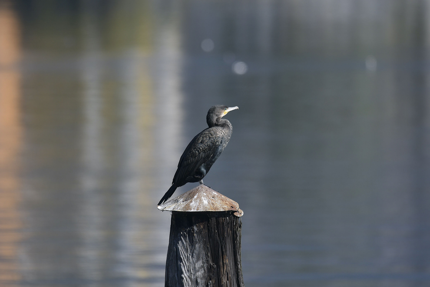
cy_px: 144
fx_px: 7166
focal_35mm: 600
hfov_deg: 3.4
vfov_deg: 2.3
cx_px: 215
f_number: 4.5
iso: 100
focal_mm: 300
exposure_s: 1/1250
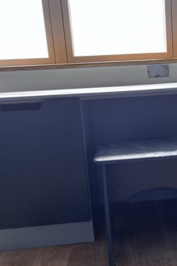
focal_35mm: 39
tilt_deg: -6.6
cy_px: 142
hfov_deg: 33.0
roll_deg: +2.8
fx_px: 288
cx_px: 146
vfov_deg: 49.5
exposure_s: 1/121
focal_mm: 5.1
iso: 50
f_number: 1.6
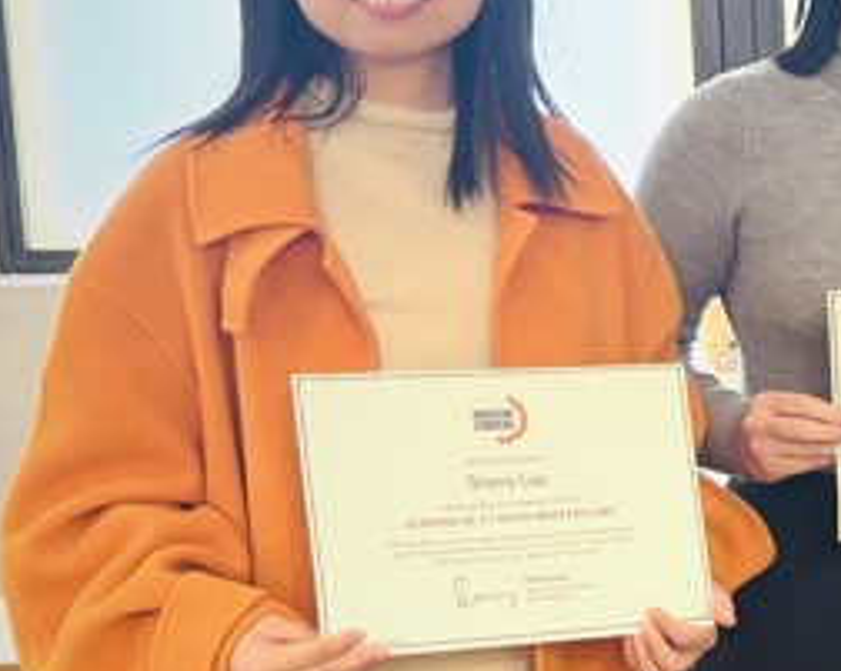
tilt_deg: -7.7
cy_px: 374
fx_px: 3008
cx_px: 1702
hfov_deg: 13.5
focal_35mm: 121
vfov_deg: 12.7
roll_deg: +0.4
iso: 125
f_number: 1.6
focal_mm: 5.96
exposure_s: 1/50
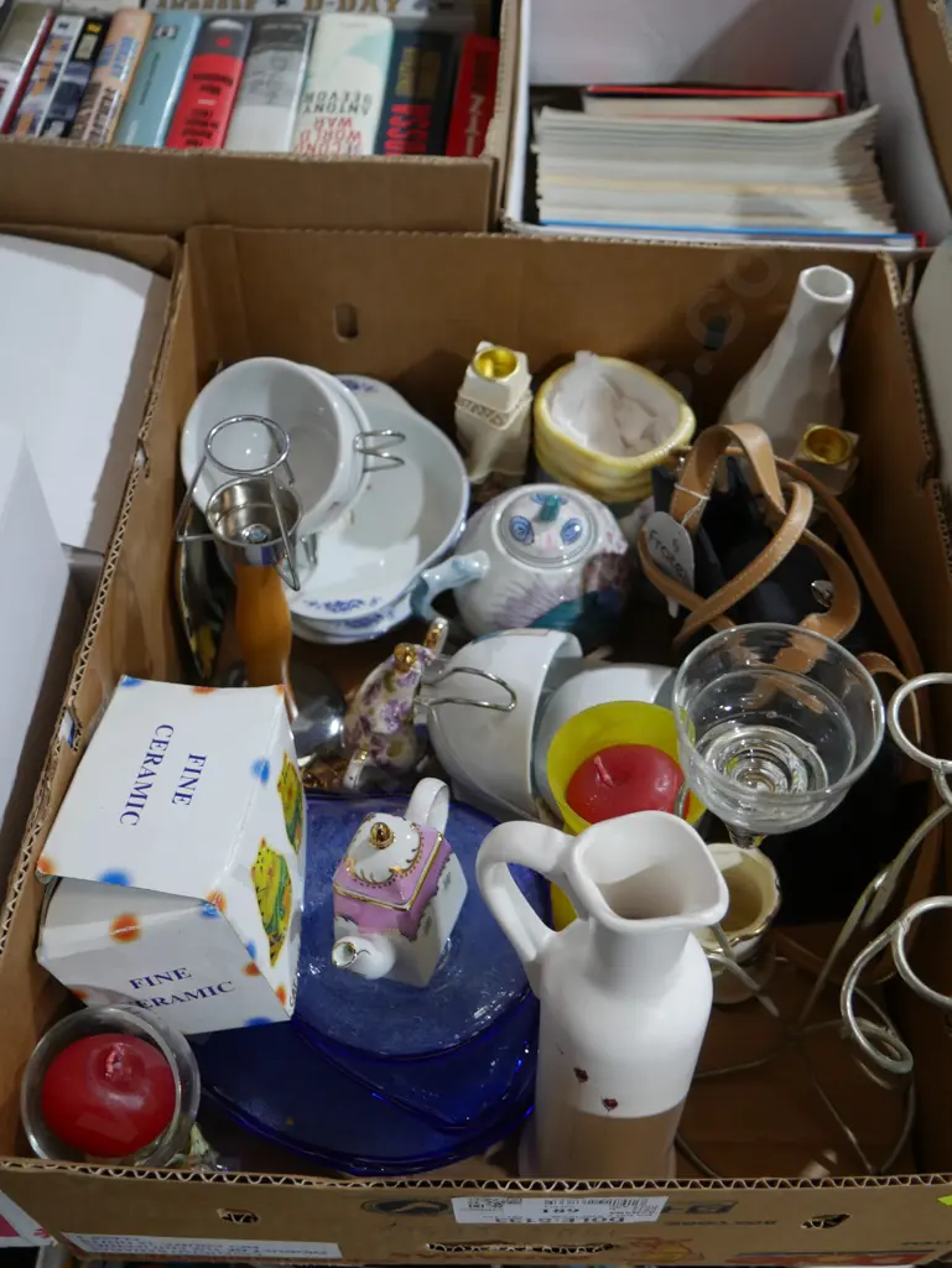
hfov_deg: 39.7
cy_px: 634
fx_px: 1319
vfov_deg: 51.3
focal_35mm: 36
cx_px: 476
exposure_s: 1/60
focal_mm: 18
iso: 500
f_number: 4
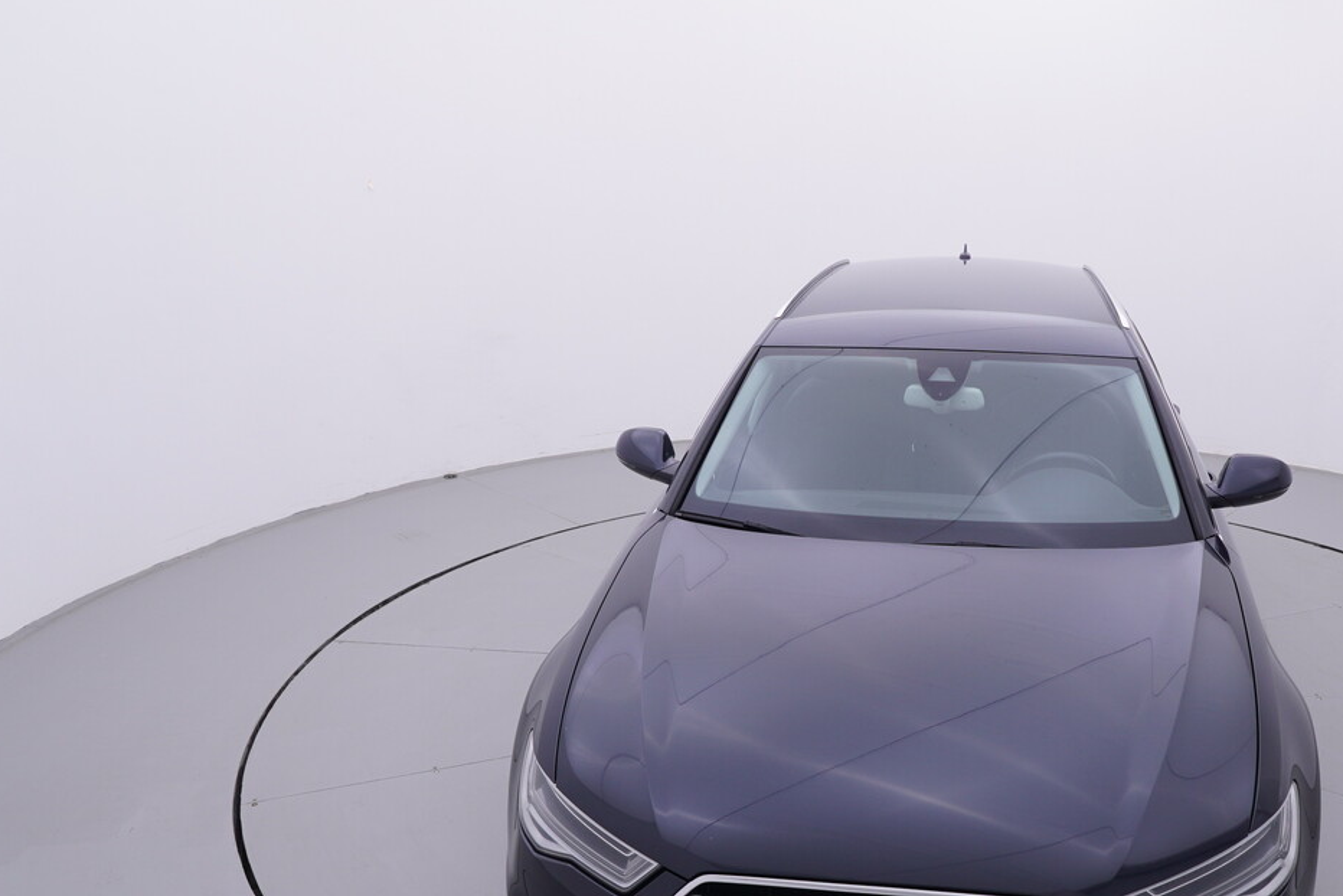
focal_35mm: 35
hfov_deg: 54.1
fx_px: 1298
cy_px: 563
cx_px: 834
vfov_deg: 37.9
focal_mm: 15
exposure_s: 1/80
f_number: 5
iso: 200
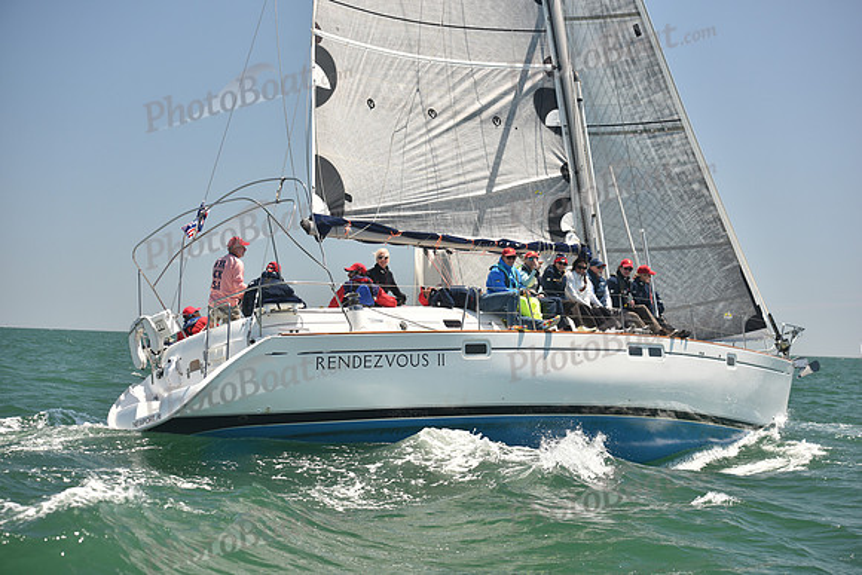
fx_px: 1676
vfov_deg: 19.5
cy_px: 288
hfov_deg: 28.8
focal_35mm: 70
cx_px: 431
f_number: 4.5
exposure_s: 1/800
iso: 250
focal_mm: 70
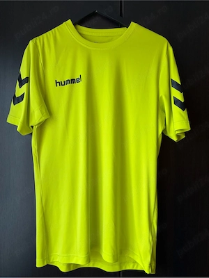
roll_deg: +0.3
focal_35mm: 26
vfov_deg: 67.3
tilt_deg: -0.2
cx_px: 104
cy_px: 139
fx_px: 209
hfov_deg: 53.1
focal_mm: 5.96
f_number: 1.6
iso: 160
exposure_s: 1/60
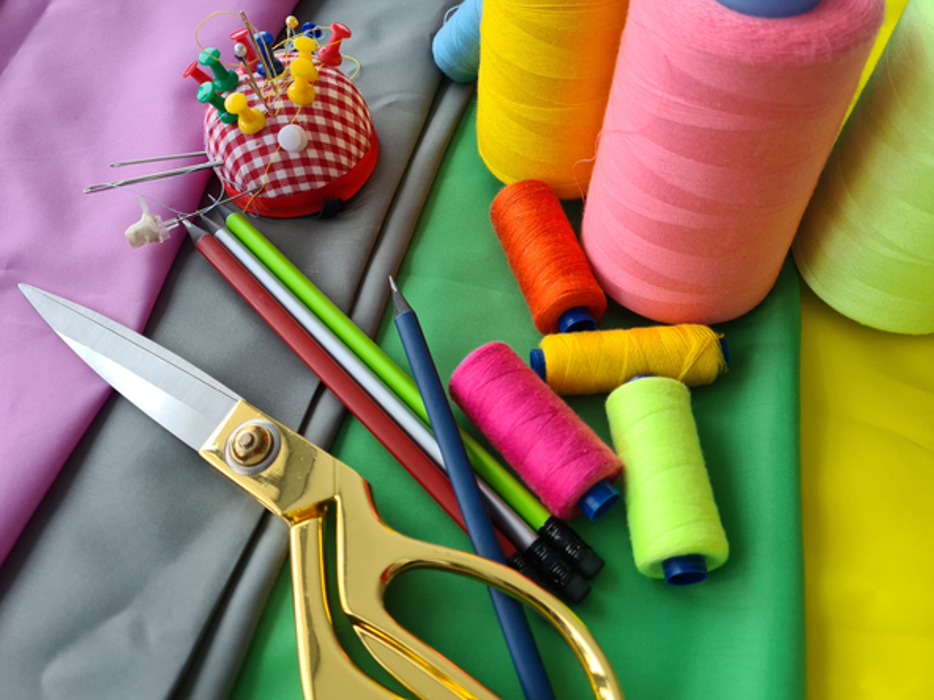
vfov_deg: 46.8
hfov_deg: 60.0
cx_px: 474
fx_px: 809
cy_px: 350
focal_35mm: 30
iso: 100
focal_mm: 5.4
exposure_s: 1/100
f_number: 1.8
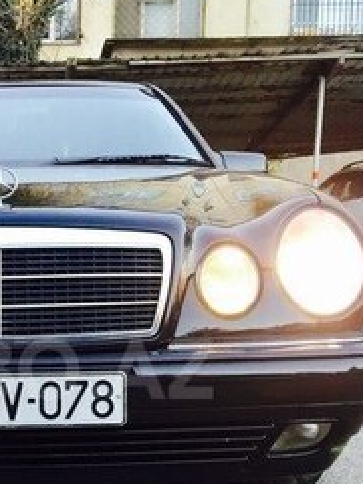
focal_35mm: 59
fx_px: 825
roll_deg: -1.3
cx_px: 10
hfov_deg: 23.9
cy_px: 369
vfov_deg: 32.0
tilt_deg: -6.3
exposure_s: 1/33
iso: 40
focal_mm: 4.15
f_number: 2.2
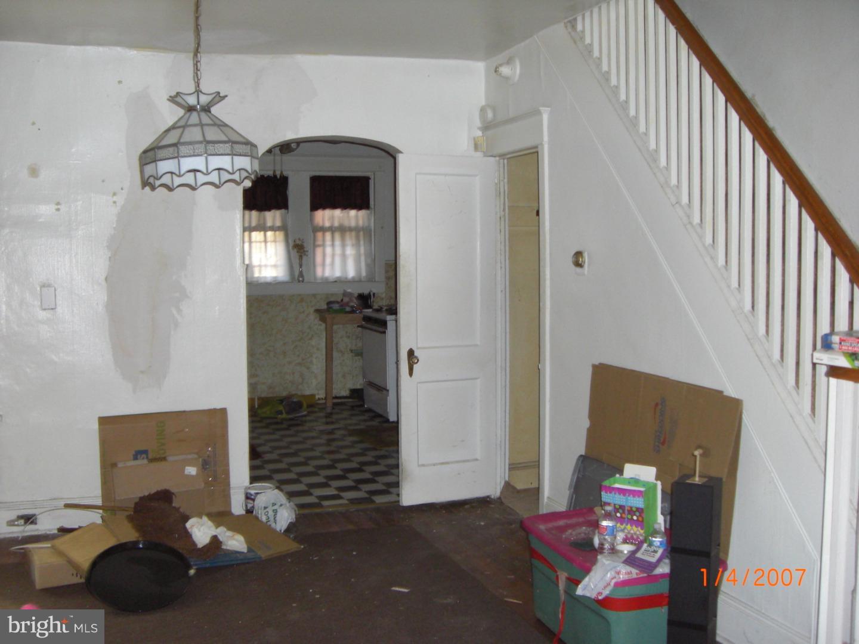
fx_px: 943
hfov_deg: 49.0
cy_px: 322
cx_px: 430
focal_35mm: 38
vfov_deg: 37.7
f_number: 2.7
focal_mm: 6.2
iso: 200
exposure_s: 1/60
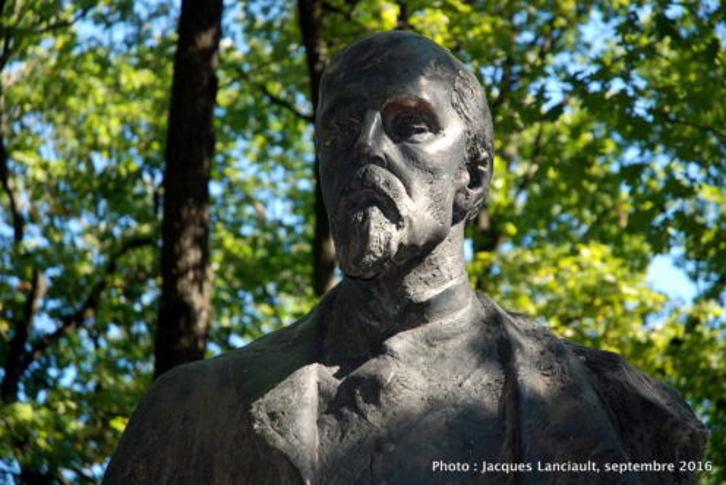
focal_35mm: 106
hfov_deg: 19.3
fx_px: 2138
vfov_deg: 12.9
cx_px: 364
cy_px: 242
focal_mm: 70
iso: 100
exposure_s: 1/60
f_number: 4.5
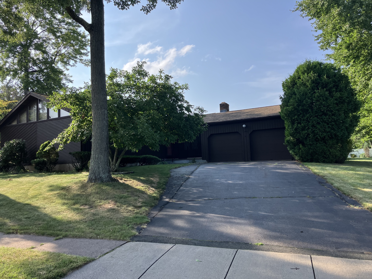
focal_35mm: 28
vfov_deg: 49.7
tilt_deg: +6.1
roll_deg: +1.7
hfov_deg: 63.4
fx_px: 301
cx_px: 186
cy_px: 140
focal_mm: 3.99
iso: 32
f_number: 1.8
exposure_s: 1/917
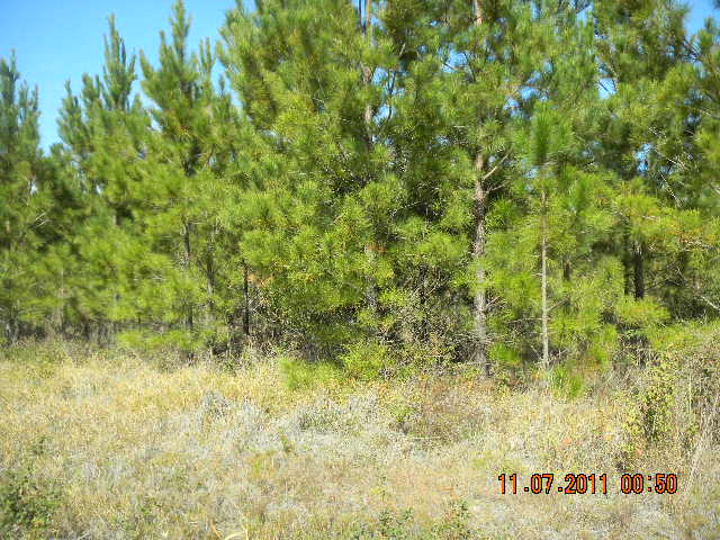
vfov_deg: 40.7
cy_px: 270
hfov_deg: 52.6
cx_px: 360
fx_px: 728
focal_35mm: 35
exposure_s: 1/310
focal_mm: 6.3
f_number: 3.6
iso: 80
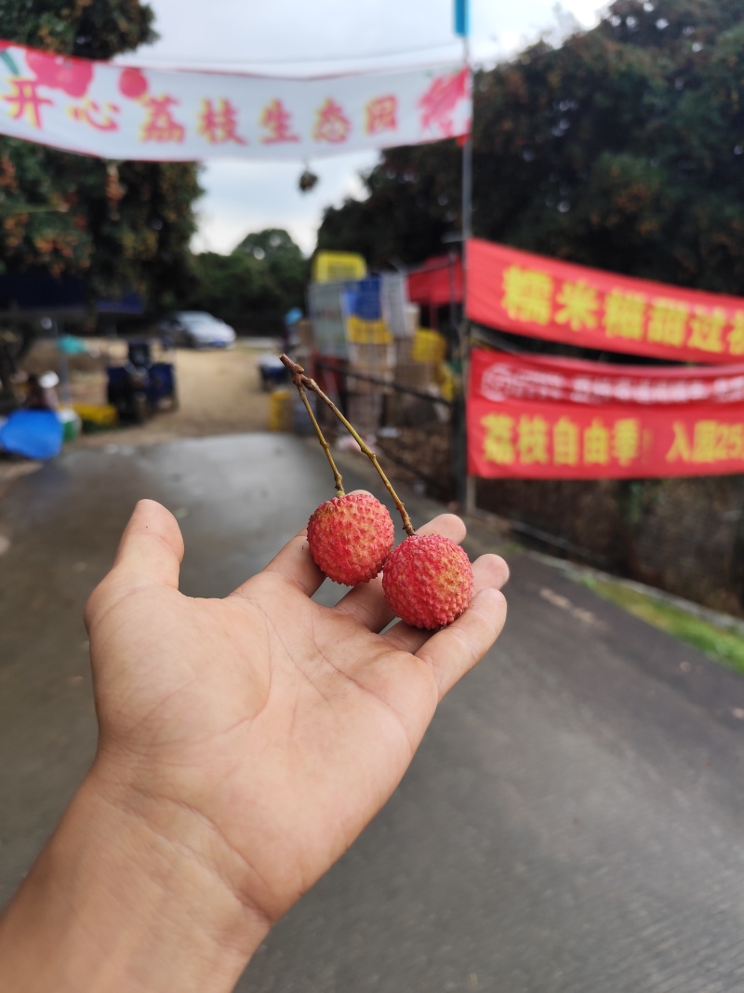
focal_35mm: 23
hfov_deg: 58.9
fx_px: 659
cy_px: 496
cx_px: 372
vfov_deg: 73.9
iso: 50
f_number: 1.65
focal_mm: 6.14
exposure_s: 1/227
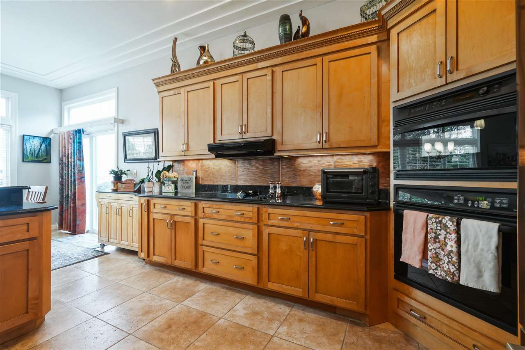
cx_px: 262
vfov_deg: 73.7
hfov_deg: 96.7
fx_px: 233
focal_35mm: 16
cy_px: 175
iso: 400
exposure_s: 1/8
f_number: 10
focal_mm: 16
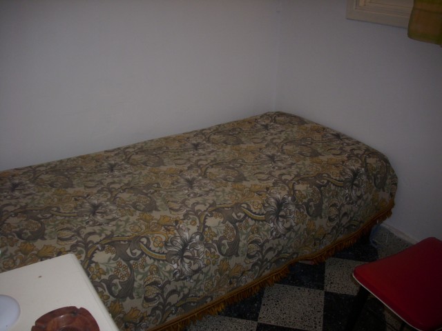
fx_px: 396
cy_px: 166
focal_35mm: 31
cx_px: 221
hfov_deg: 58.4
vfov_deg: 45.4
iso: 50
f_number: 2.8
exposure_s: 1/30
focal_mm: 6.2
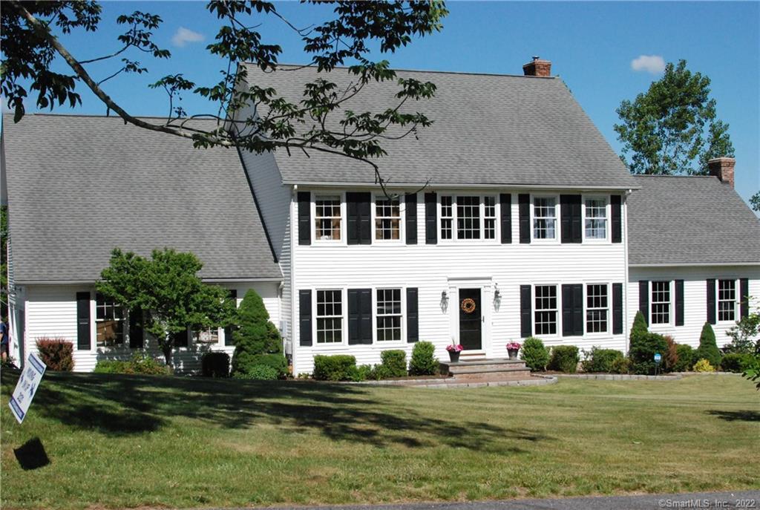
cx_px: 380
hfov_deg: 37.8
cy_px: 255
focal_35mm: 52
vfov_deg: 25.9
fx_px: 1110
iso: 1600
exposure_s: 1/4000
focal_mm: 35
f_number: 10
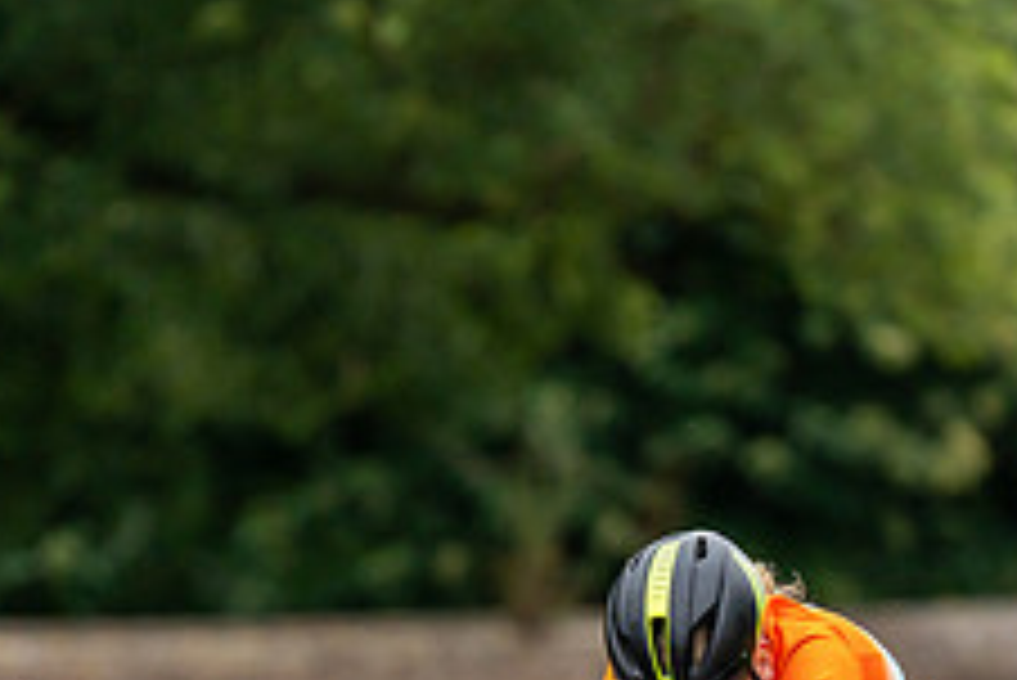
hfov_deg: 4.3
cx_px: 554
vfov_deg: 2.9
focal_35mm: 475
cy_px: 862
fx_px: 13427
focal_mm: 185
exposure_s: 1/640
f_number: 3.2
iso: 1000
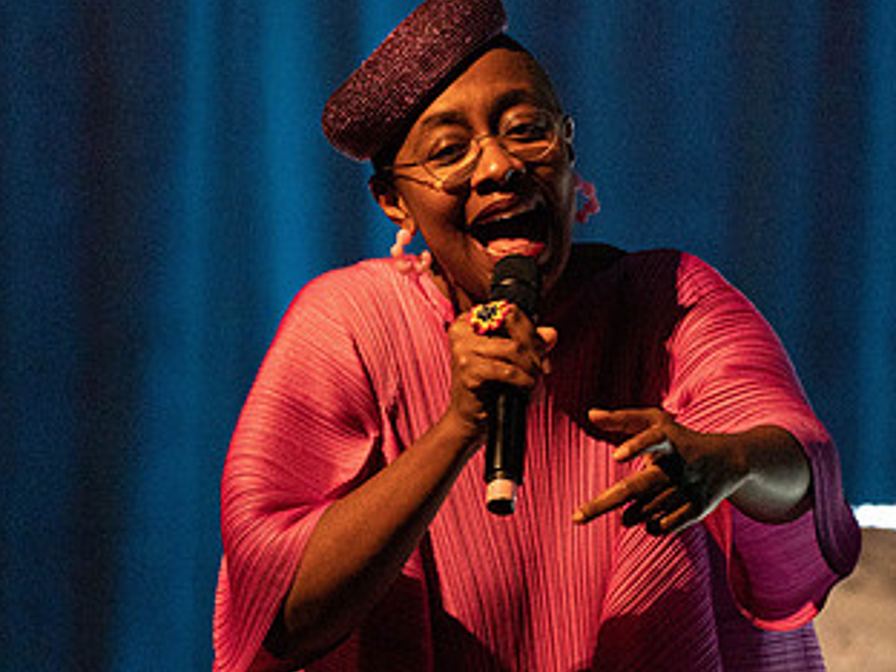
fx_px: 21535
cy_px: 400
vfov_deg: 1.8
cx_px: 569
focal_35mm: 832
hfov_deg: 2.4
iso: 4000
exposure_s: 1/250
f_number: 5.6
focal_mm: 397
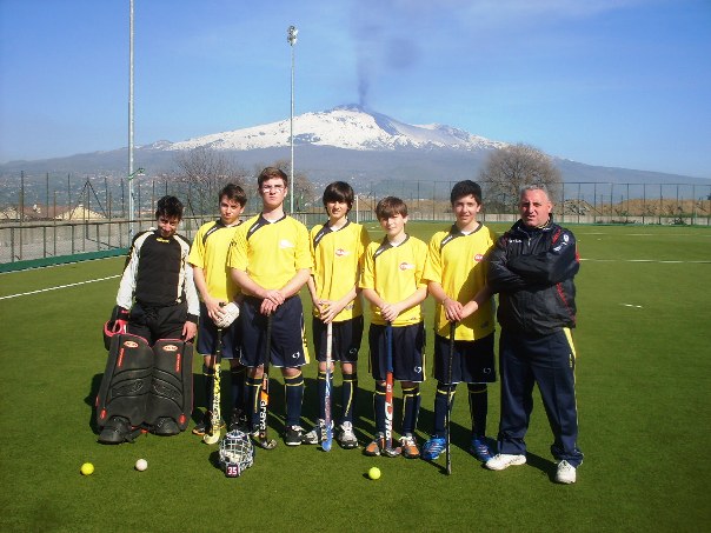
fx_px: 781
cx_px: 356
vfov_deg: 37.7
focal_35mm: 38
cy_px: 266
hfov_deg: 49.0
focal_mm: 6.3
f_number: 8.4
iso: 80
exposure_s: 1/250
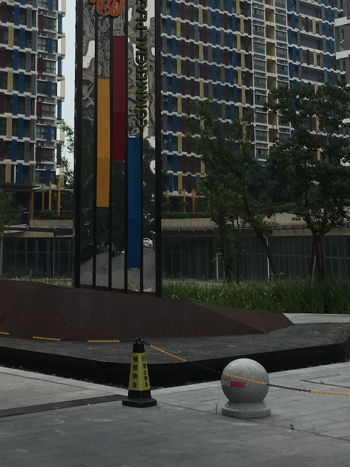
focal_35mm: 65
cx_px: 140
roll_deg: +1.1
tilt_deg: +11.0
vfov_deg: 29.0
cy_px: 80
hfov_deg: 22.6
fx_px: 876
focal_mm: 4.15
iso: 25
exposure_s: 1/2653
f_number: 2.2
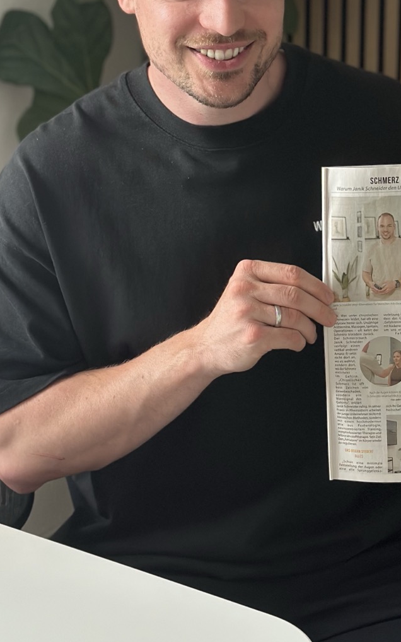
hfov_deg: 16.2
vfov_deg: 25.6
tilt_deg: -12.2
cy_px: 170
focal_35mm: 80
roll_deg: +0.2
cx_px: 302
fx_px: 1399
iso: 250
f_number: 1.78
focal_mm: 6.86
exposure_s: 1/60
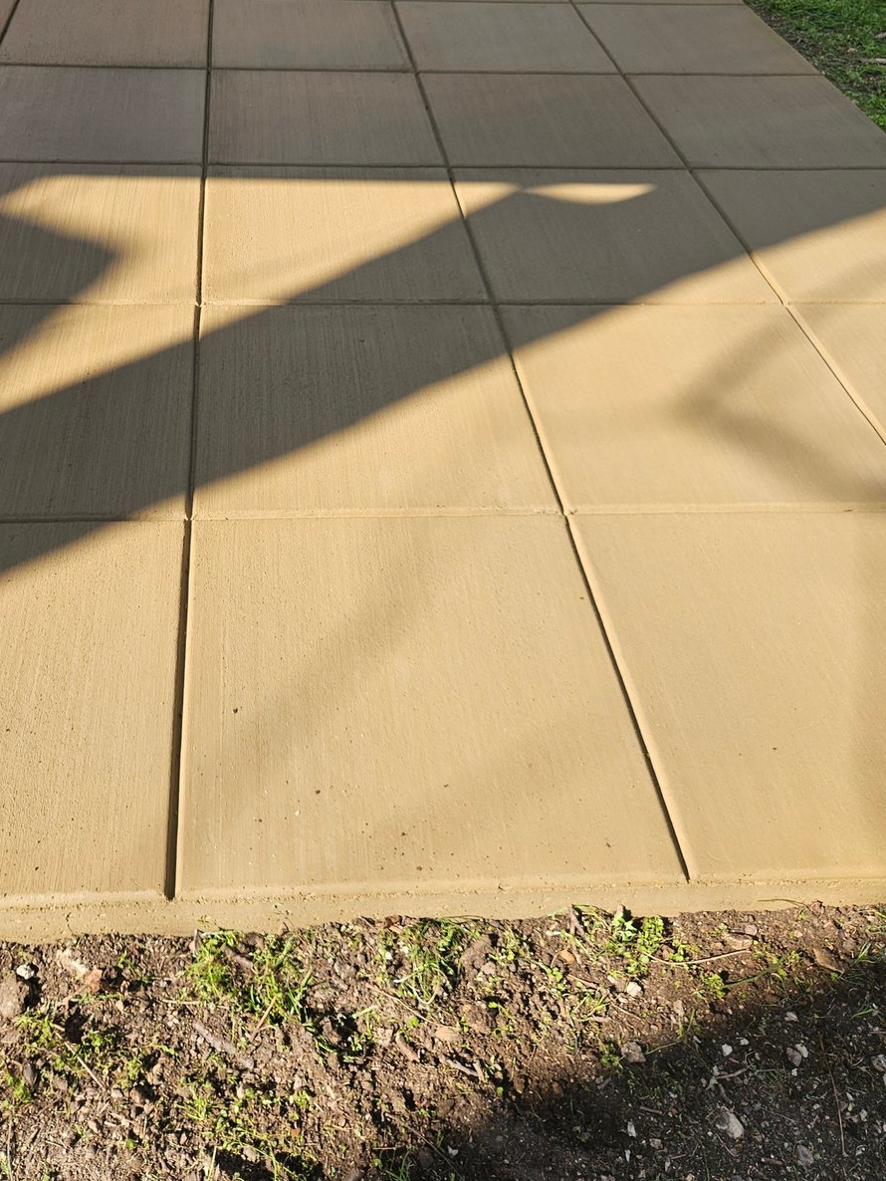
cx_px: 325
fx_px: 1058
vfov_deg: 57.4
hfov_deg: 45.0
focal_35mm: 31
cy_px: 425
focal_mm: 5.4
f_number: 1.8
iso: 25
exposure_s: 1/590
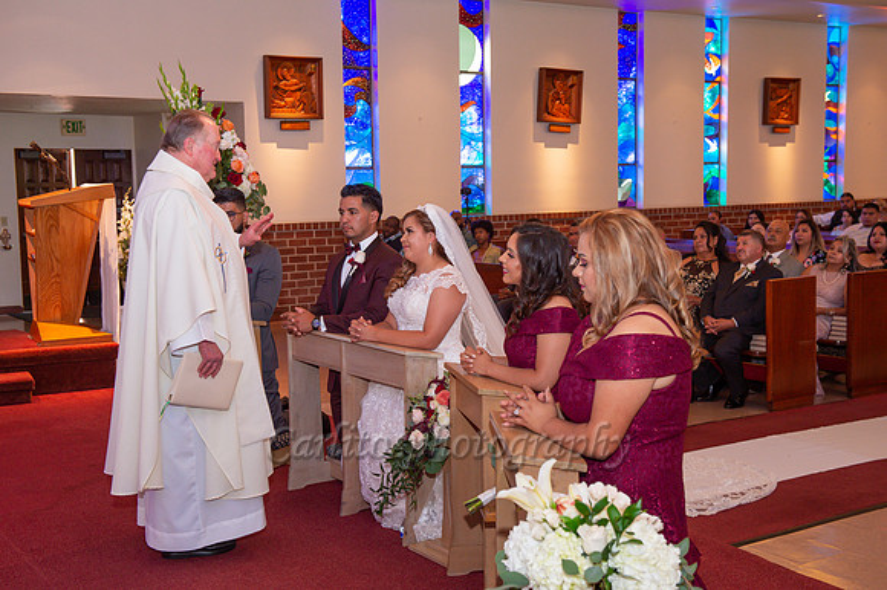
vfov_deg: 28.0
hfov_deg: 41.1
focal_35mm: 48
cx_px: 444
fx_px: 1182
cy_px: 295
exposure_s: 1/60
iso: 1250
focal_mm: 48
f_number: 5
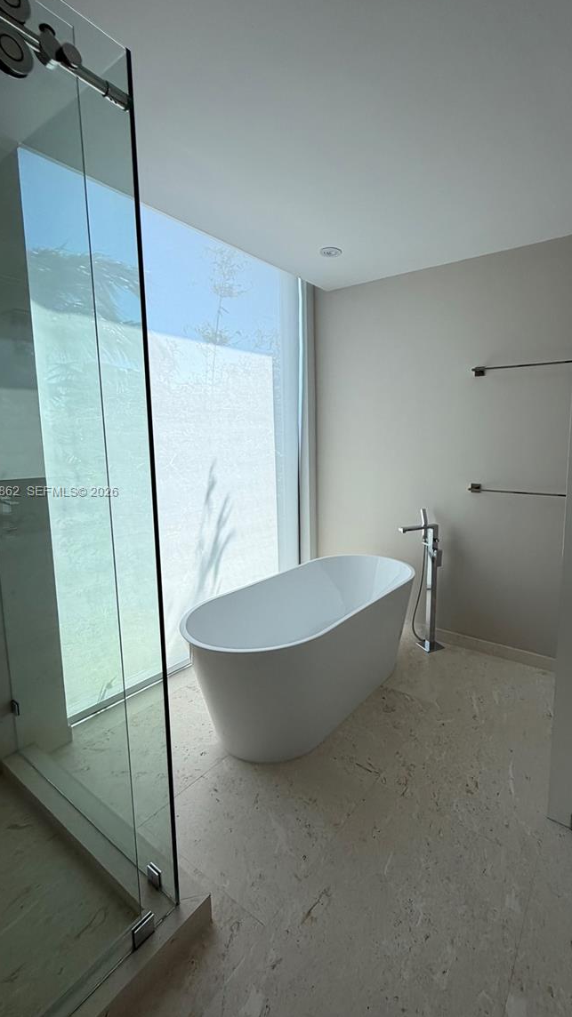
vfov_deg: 99.3
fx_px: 432
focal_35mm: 16
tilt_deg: -1.4
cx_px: 353
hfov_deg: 66.2
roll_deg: -0.1
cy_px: 492
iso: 40
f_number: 2.2
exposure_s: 1/126
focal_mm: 2.22
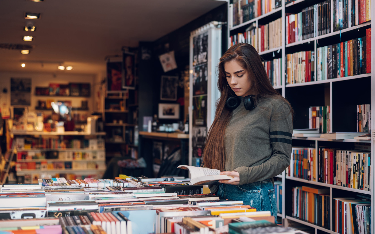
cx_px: 188
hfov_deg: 39.6
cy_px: 121
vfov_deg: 25.3
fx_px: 521
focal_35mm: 51
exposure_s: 1/125
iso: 250
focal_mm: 50
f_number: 2.8
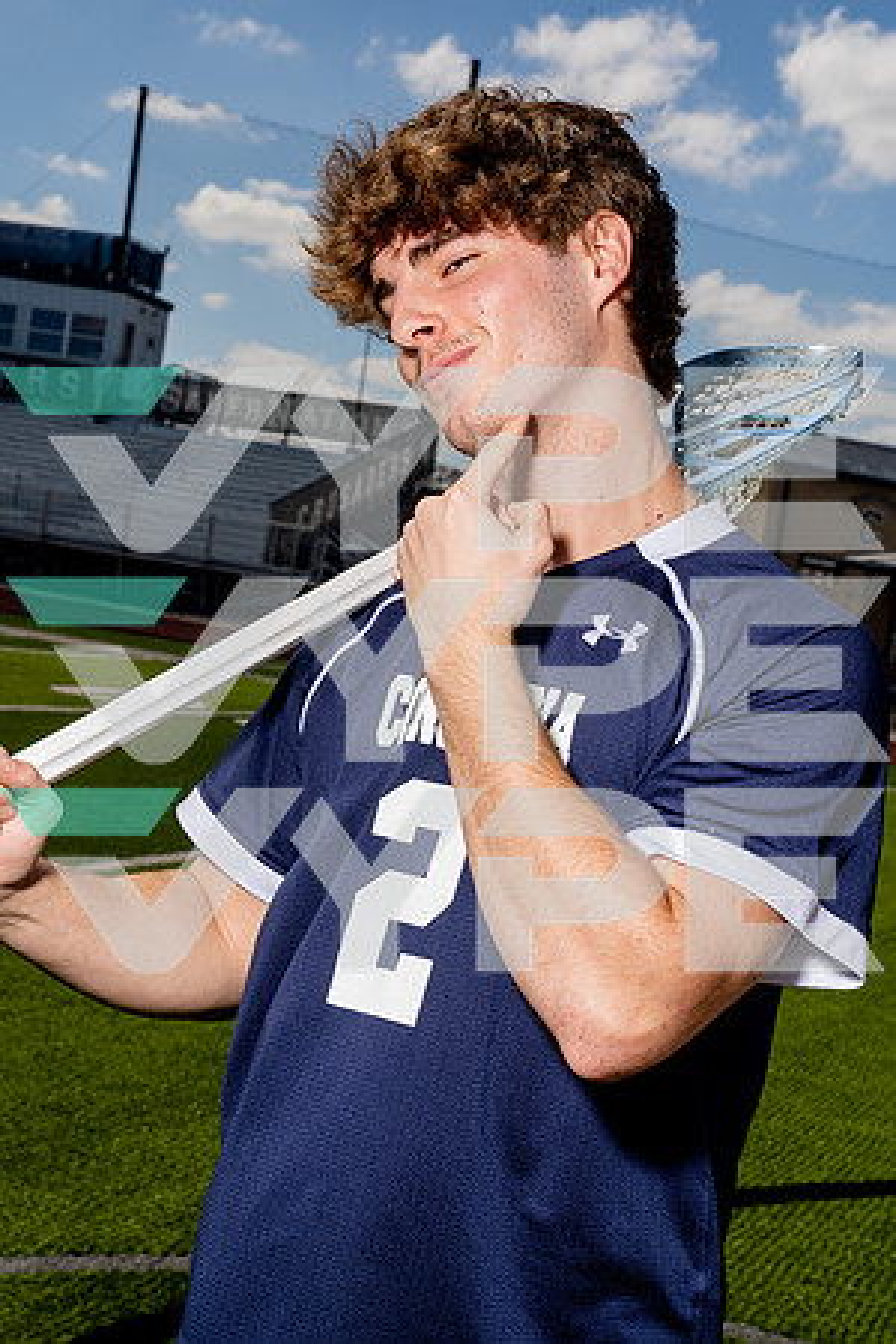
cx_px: 448
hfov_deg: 21.6
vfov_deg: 31.9
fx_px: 2352
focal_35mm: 63
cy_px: 672
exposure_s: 1/250
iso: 100
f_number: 14
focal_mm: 63
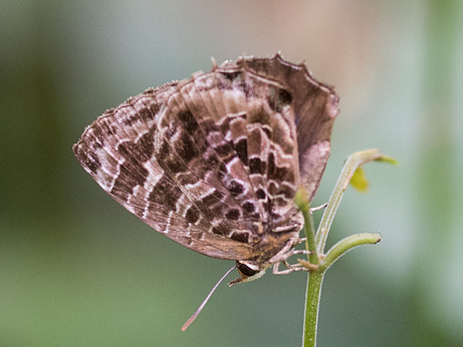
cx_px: 220
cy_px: 195
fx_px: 10583
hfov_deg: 2.5
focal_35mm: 791
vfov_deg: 1.9
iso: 800
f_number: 3.3
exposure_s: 1/320
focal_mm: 150
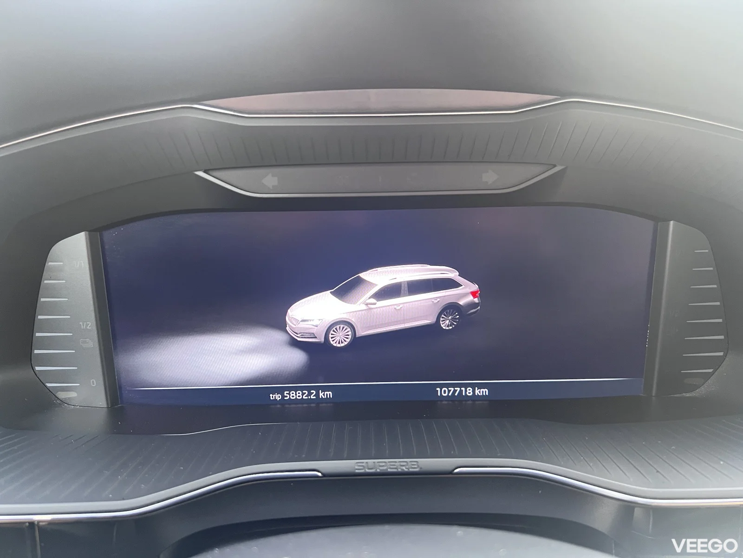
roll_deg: +1.0
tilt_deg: -18.8
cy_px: 279
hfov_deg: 67.3
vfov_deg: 53.1
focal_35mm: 26
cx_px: 372
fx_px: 558
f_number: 1.5
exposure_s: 1/60
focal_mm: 5.7
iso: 200
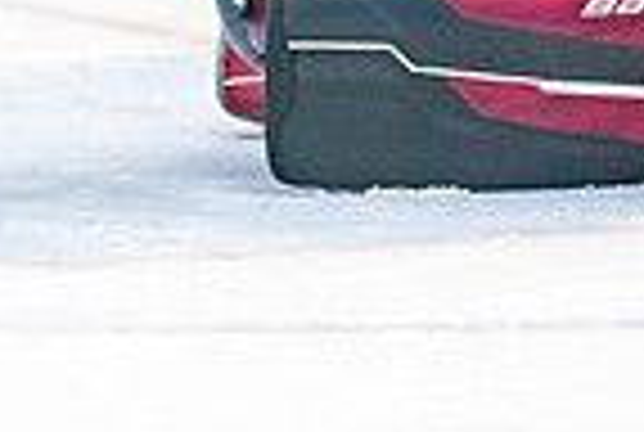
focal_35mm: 585
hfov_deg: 3.5
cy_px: -206
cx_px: 433
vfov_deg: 2.4
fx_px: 10487
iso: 2500
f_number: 2.8
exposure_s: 1/640
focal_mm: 120
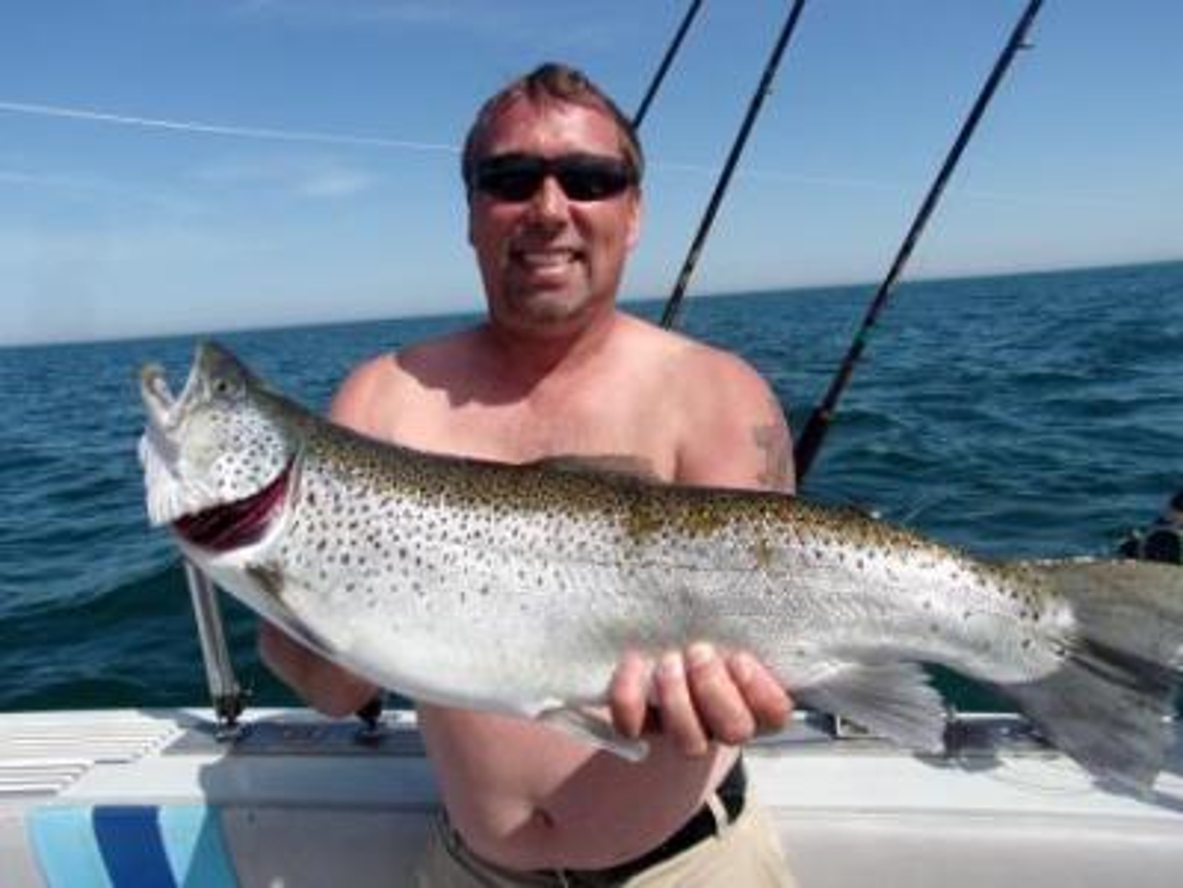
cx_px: 592
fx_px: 820
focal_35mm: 24
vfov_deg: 56.8
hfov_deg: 71.6
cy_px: 444
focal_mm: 4.3
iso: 80
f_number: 10.8
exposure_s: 1/120
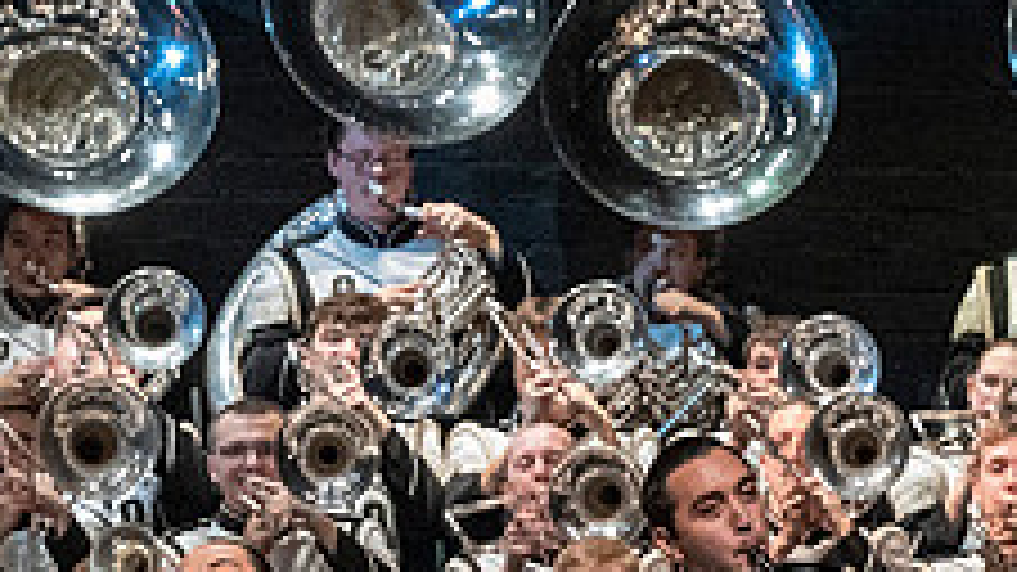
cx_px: 490
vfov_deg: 2.1
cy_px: 842
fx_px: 15691
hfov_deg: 3.7
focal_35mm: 582
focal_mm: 145
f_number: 4
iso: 4000
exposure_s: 1/500
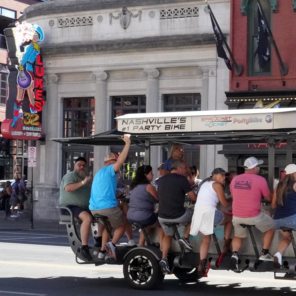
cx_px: 237
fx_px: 561
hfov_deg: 28.9
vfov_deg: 29.5
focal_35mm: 58
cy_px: 173
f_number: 22
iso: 6400
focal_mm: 28
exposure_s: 1/100
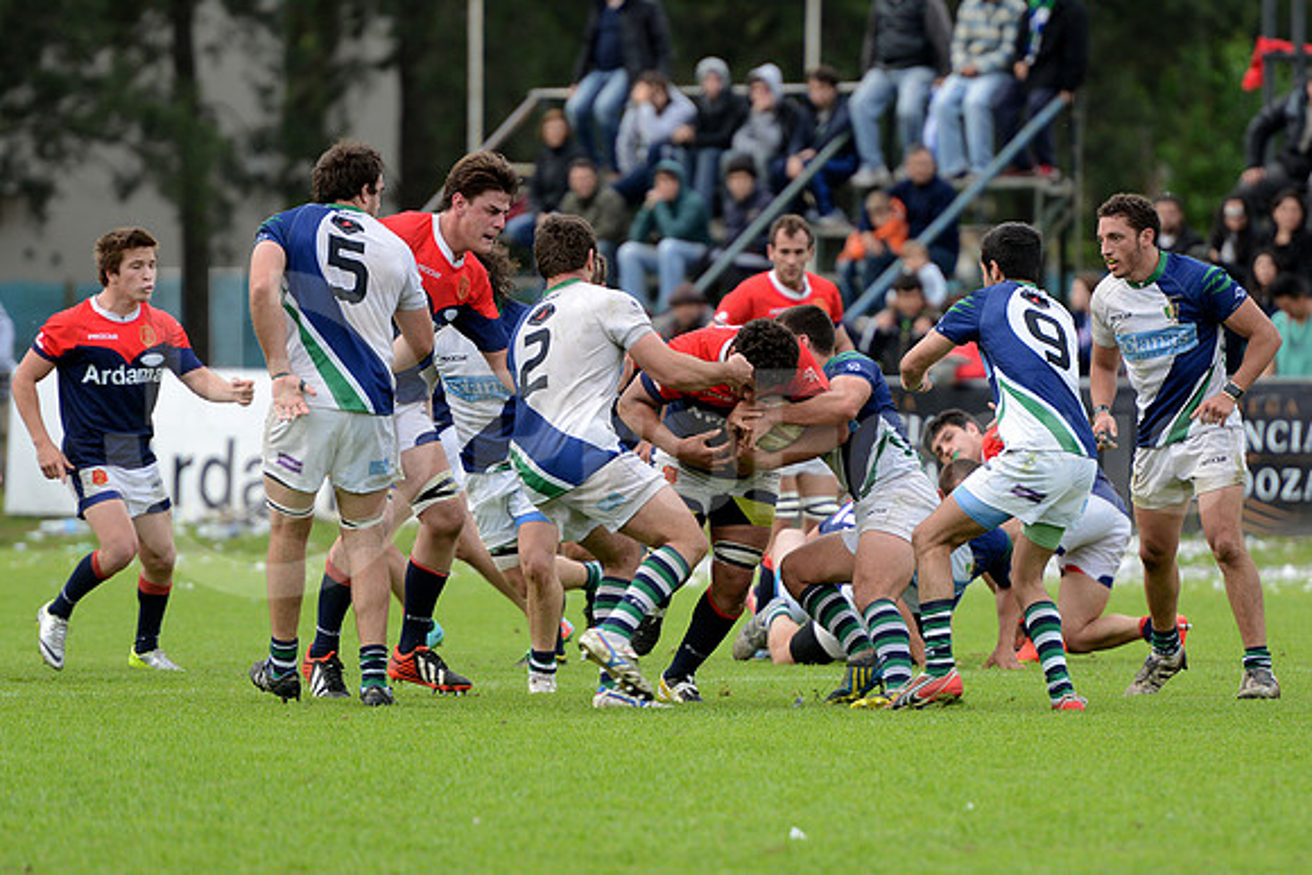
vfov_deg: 5.1
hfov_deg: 7.6
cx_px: 656
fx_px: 9842
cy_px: 438
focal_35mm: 270
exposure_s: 1/500
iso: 640
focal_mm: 270
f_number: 4
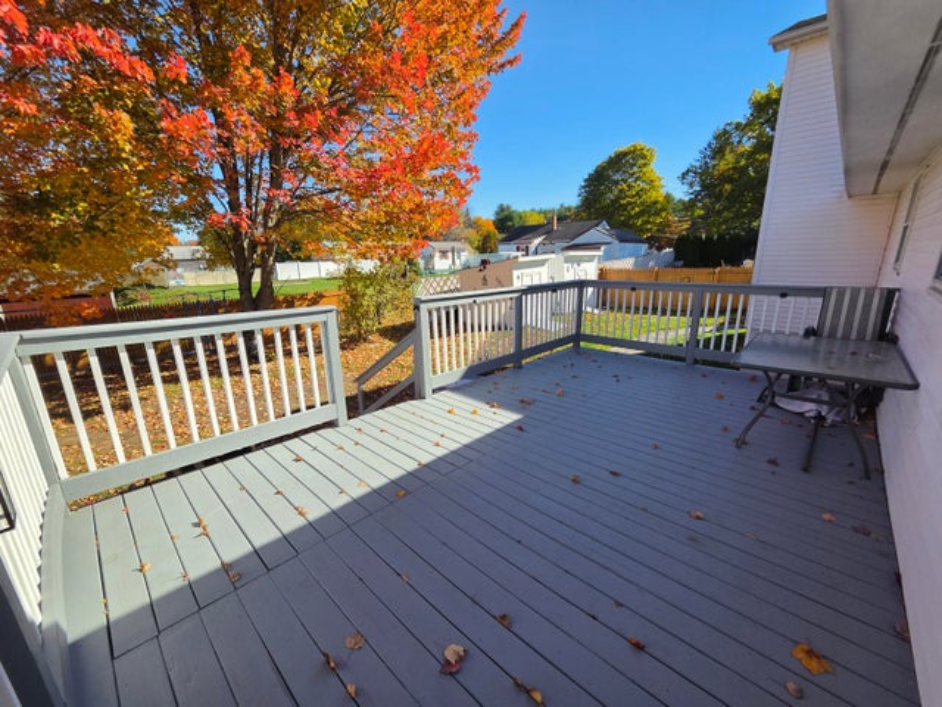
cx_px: 471
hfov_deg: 106.2
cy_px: 354
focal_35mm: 13
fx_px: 354
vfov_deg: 89.9
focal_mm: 2.2
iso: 100
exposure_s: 1/2327
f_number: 2.2
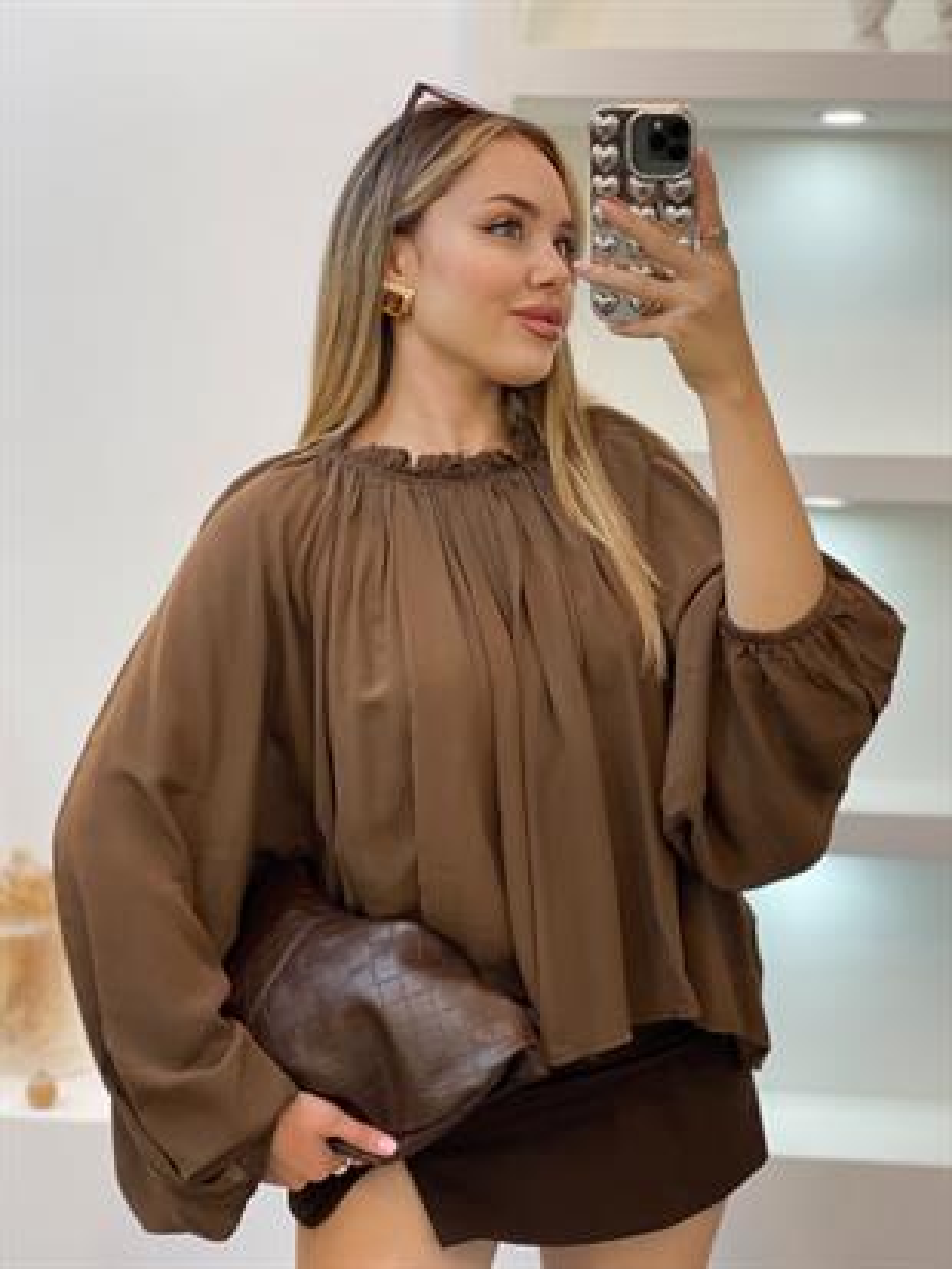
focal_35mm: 52
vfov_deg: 36.8
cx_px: 476
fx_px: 1906
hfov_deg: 28.0
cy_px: 634
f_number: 2
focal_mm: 6
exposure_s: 1/100
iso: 125
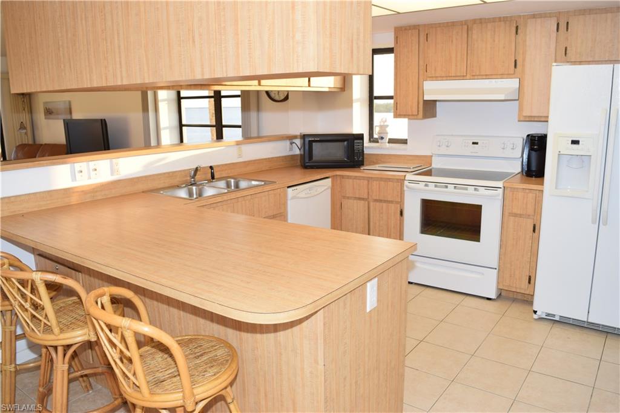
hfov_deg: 67.4
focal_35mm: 27
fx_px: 465
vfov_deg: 47.9
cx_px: 310
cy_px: 206
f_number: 5.6
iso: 450
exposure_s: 1/125
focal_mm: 18
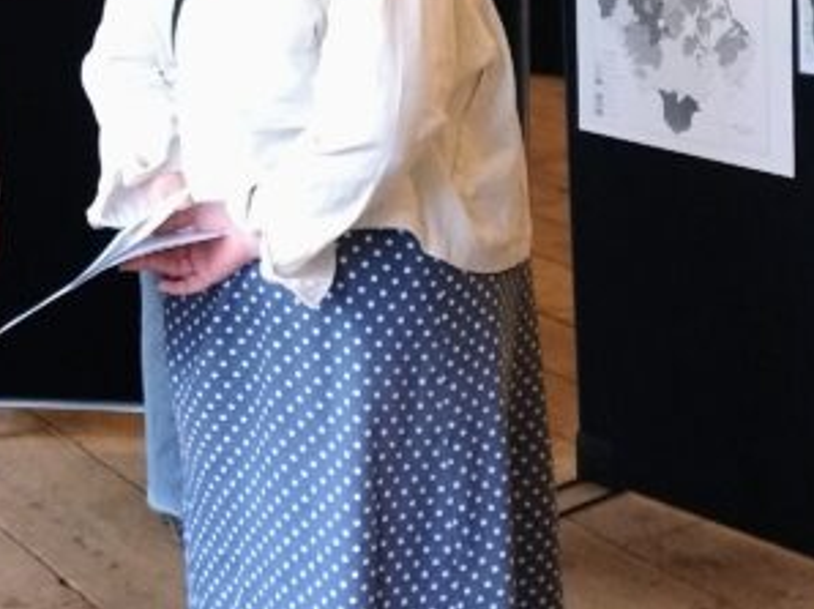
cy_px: -175
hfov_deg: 22.7
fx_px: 2021
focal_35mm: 86
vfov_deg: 16.3
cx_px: 322
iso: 931
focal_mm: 4.71
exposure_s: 1/50.1
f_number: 1.7
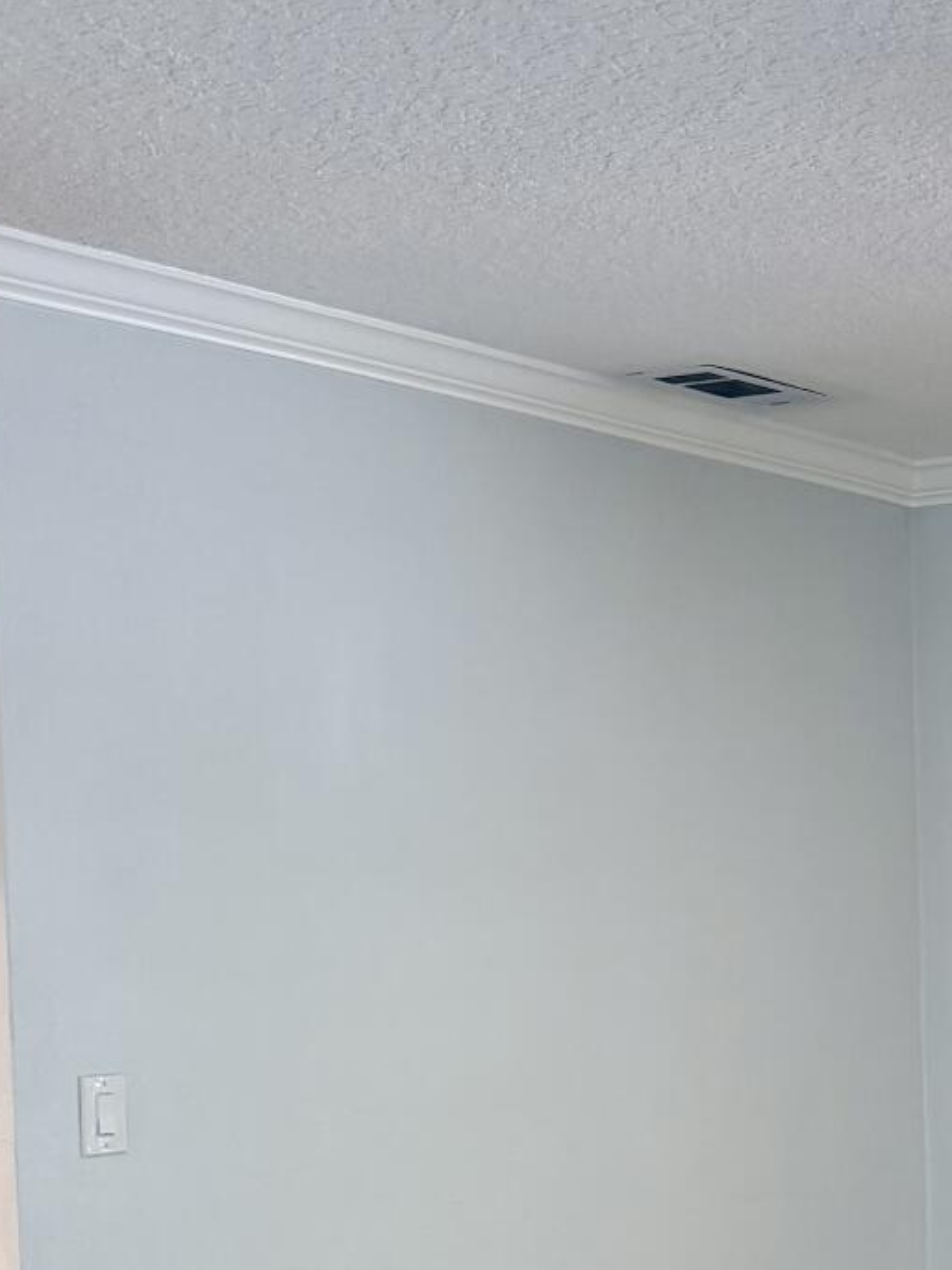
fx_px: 2568
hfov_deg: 19.1
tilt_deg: -3.6
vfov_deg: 27.2
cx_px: 1304
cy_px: 1044
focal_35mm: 70
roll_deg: +0.7
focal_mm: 6.76
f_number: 1.78
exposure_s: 1/121
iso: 200
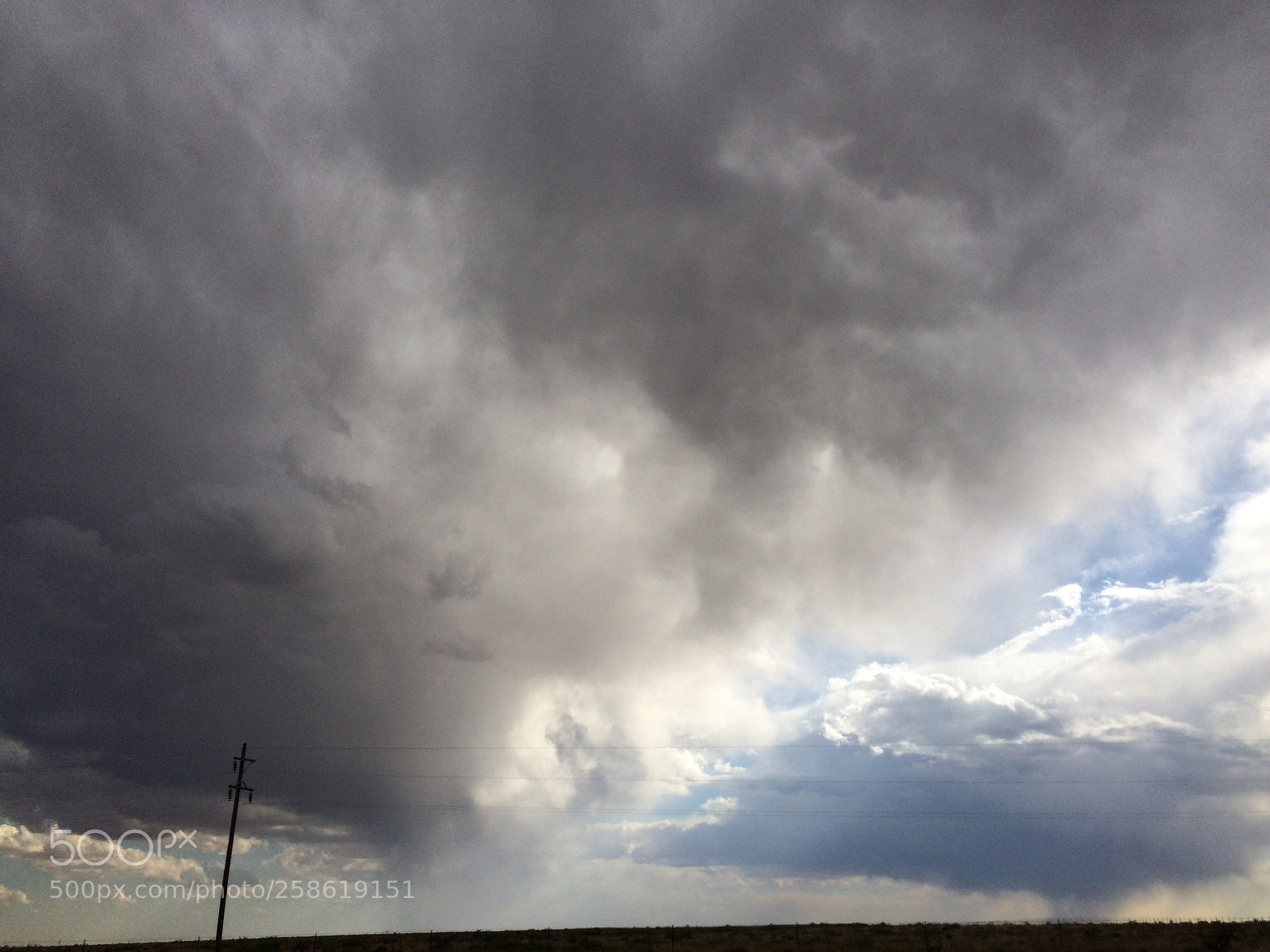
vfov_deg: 48.2
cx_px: 635
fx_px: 1064
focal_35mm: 29
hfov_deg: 61.7
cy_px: 476
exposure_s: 1/4566
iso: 40
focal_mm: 4.15
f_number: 2.2
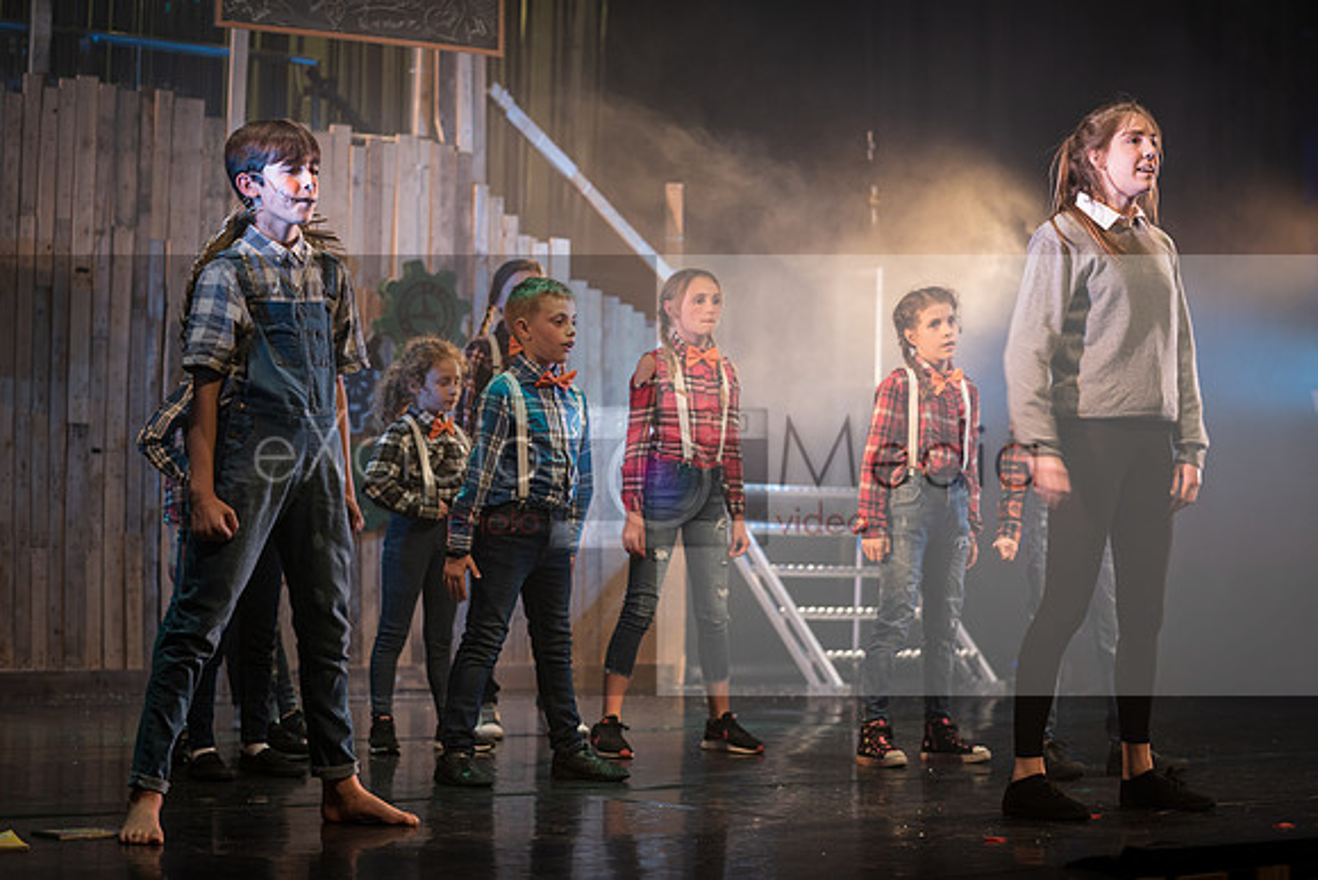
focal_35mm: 78
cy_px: 439
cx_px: 695
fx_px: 2866
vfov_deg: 17.4
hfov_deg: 25.9
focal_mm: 74
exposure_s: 1/40
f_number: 2.8
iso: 500
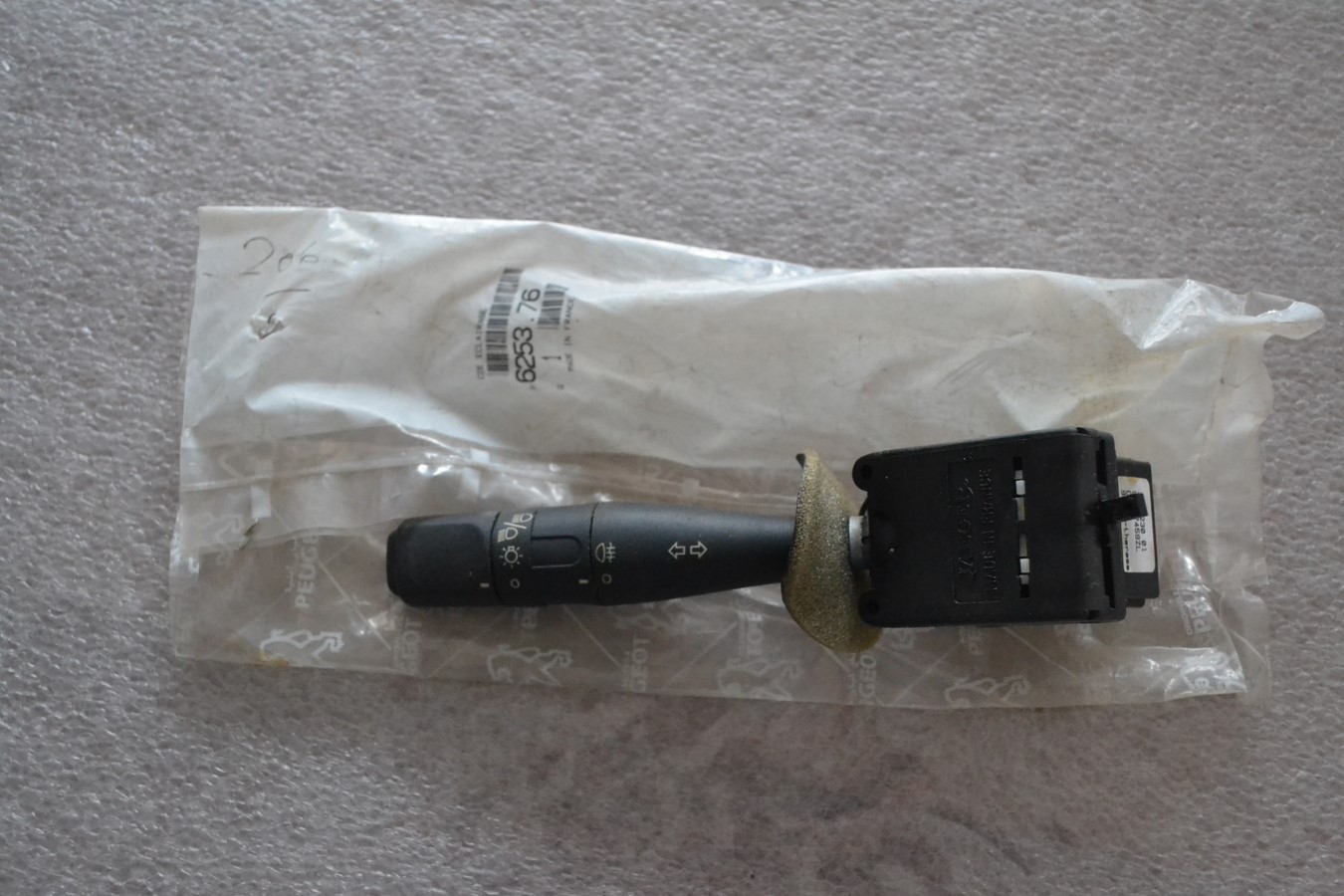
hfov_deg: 46.4
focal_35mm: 42
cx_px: 672
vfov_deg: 31.9
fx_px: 1568
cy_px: 448
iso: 3200
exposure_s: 1/50
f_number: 4.5
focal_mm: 28
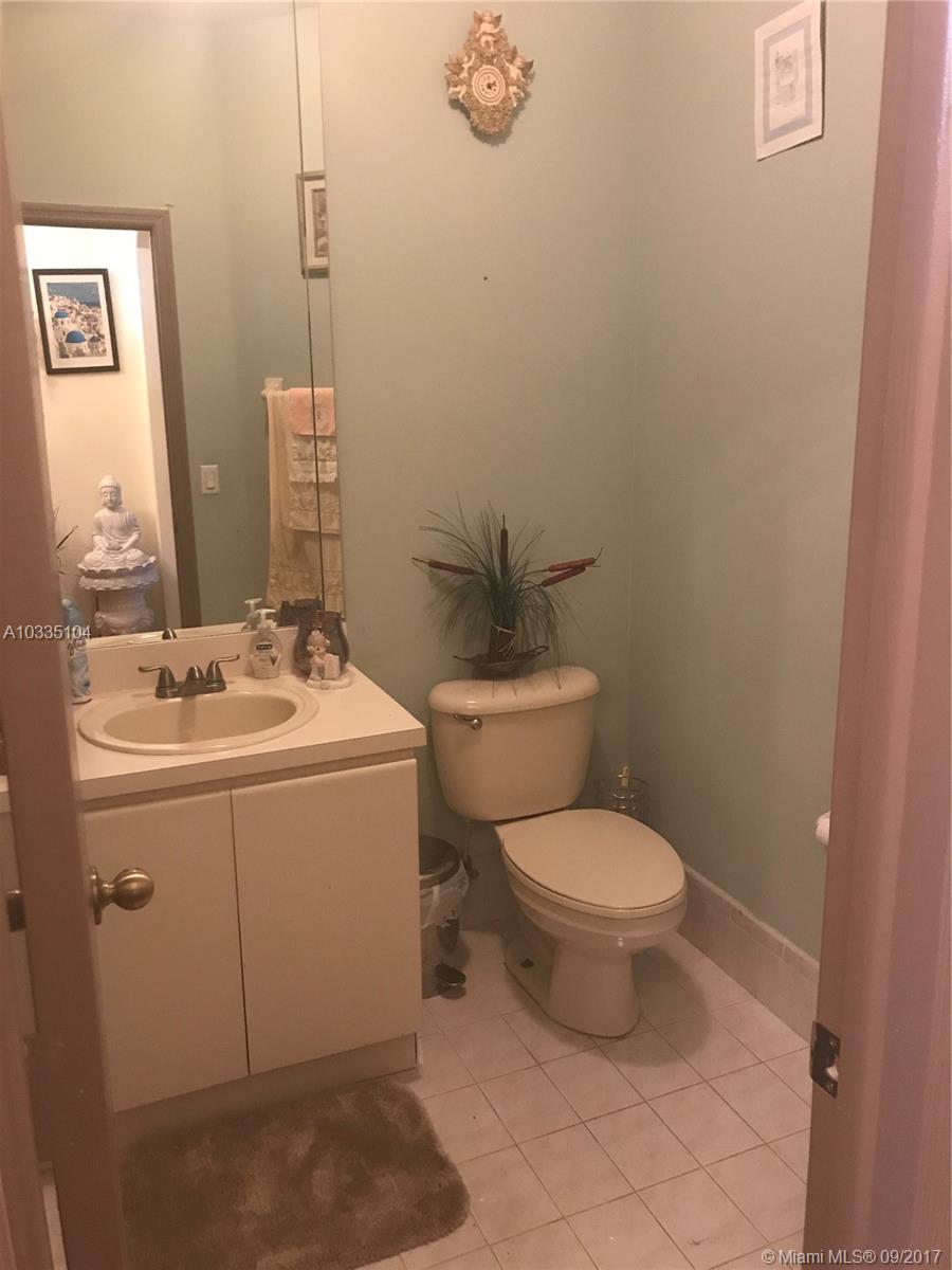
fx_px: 1027
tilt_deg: -12.9
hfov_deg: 49.7
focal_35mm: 28
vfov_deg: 63.4
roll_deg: +0.3
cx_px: 476
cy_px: 635
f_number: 1.8
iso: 100
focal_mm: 3.99
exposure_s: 1/11
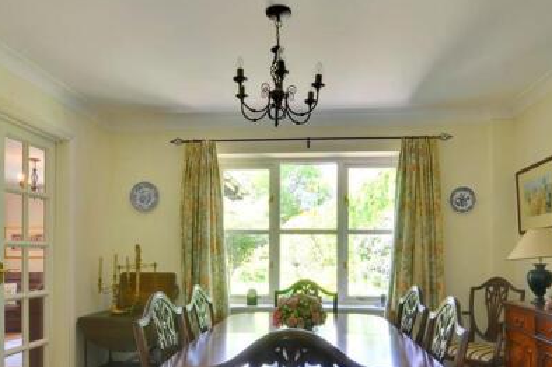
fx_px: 383
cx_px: 289
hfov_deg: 71.5
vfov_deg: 50.0
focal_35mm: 25
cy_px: 253
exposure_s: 1/4
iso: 400
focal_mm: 10
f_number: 11
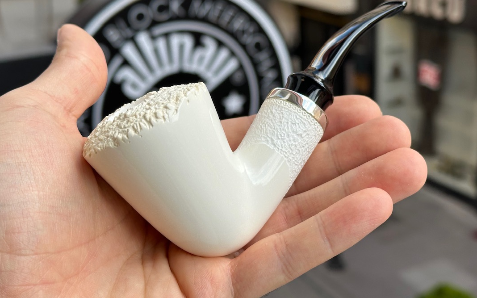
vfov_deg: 21.2
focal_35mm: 61
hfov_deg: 33.5
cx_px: 248
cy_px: 115
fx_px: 793
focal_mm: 6.86
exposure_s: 1/816
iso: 64
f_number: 1.78
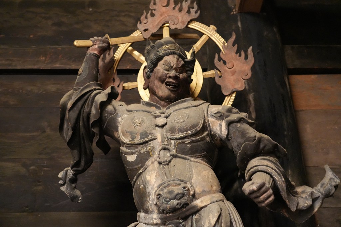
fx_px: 350
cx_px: 170
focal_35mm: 37
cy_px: 114
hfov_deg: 51.9
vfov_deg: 35.9
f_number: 4
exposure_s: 1/60
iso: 12800
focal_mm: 37
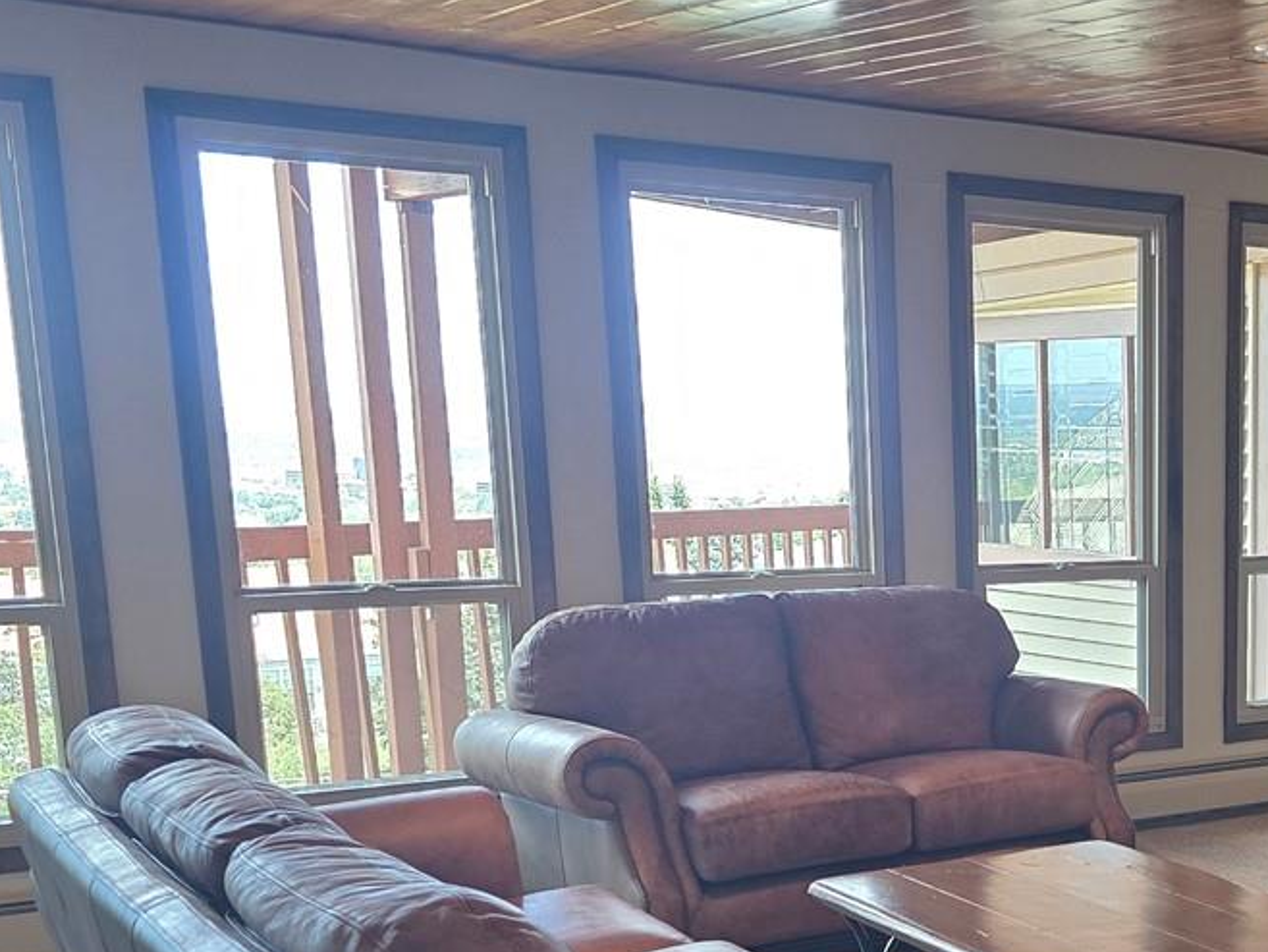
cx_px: 1384
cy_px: 834
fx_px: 2052
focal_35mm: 56
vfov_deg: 25.4
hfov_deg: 30.8
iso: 125
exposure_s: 1/120
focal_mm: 6.3
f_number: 1.7
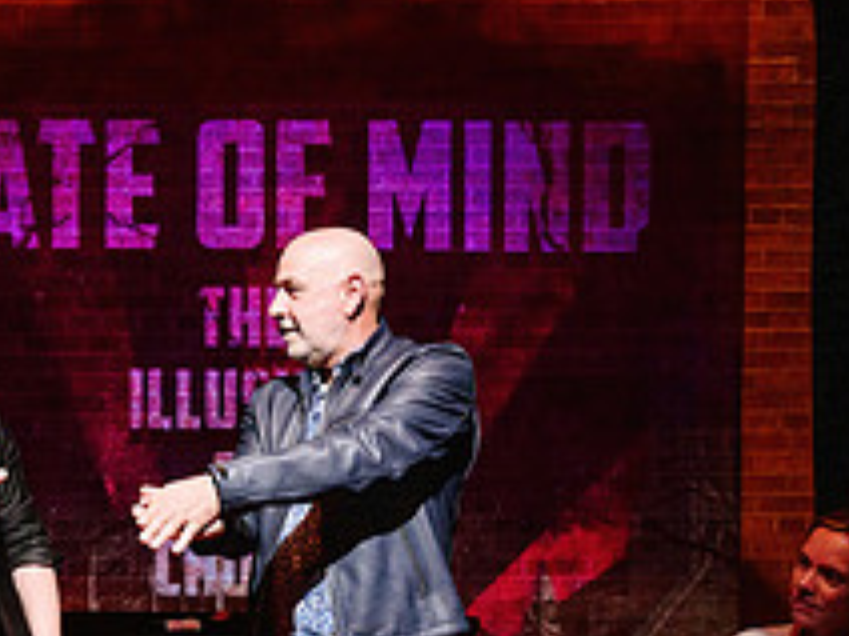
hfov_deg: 29.6
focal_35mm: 64
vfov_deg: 22.6
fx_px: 1570
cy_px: 526
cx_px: 176
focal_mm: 24
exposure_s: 1/160
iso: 3200
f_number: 2.8
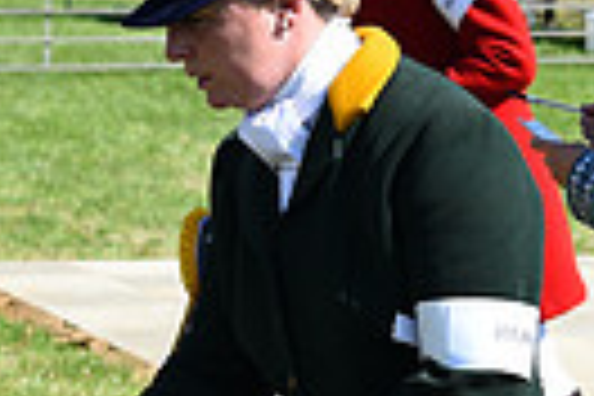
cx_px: -675
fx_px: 3613
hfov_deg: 8.8
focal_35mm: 219
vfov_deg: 6.2
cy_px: 526
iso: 250
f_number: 5.6
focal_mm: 50
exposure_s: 1/1250
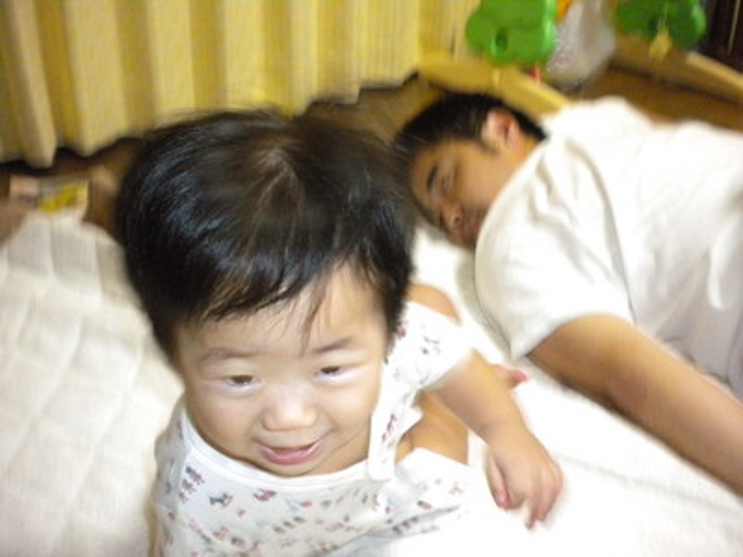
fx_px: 751
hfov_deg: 52.6
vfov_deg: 40.7
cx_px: 372
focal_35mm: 35
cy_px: 278
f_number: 3.1
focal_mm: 6.3
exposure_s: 1/30
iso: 800
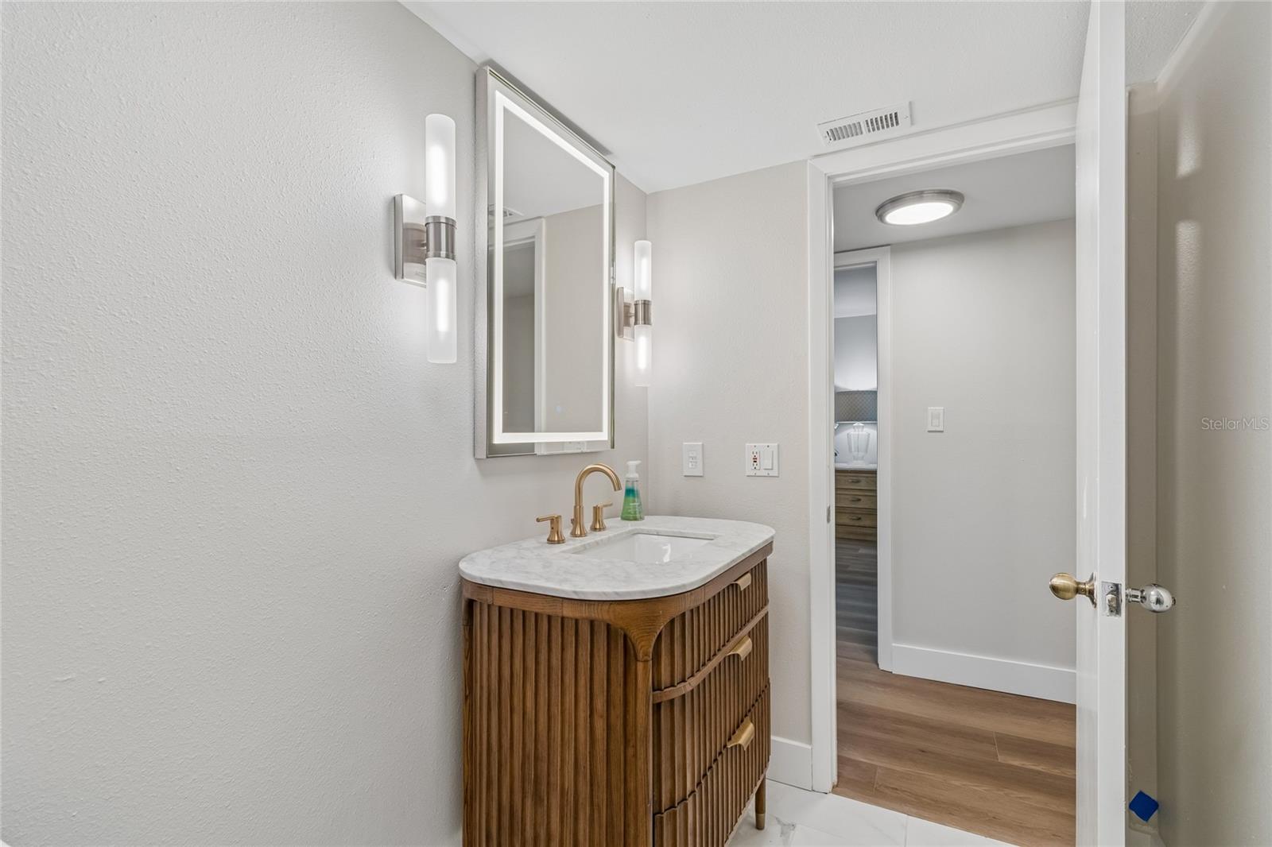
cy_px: 424
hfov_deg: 100.4
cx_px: 636
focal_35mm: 15
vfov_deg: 77.3
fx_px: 530
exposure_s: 1/25
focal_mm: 10
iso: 100
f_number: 7.1
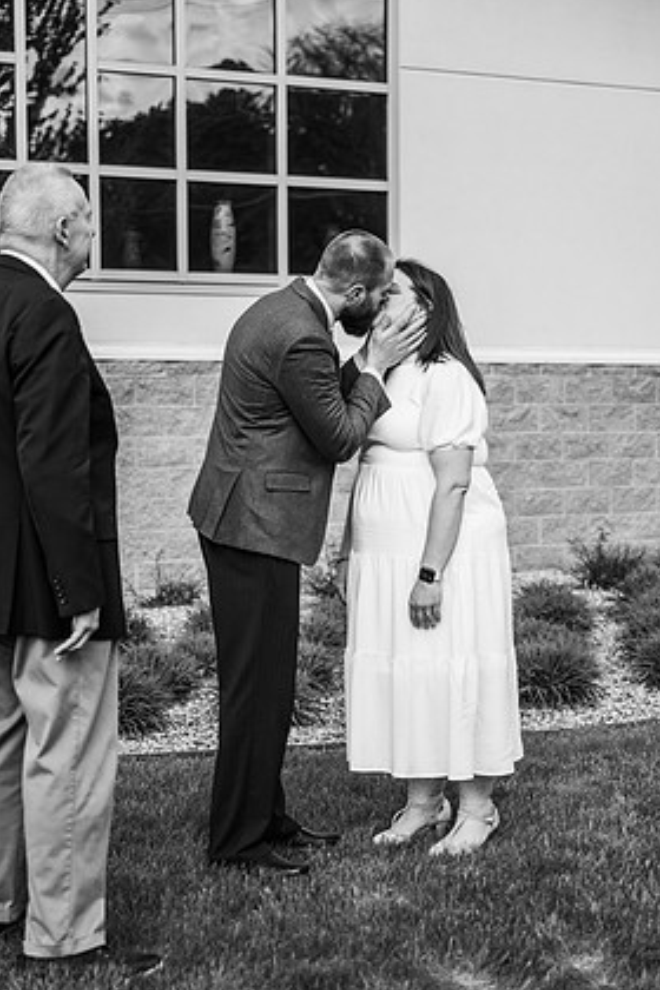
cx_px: 349
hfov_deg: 22.3
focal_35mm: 61
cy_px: 514
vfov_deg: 32.9
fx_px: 1677
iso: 200
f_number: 2.8
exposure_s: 1/1600
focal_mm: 57
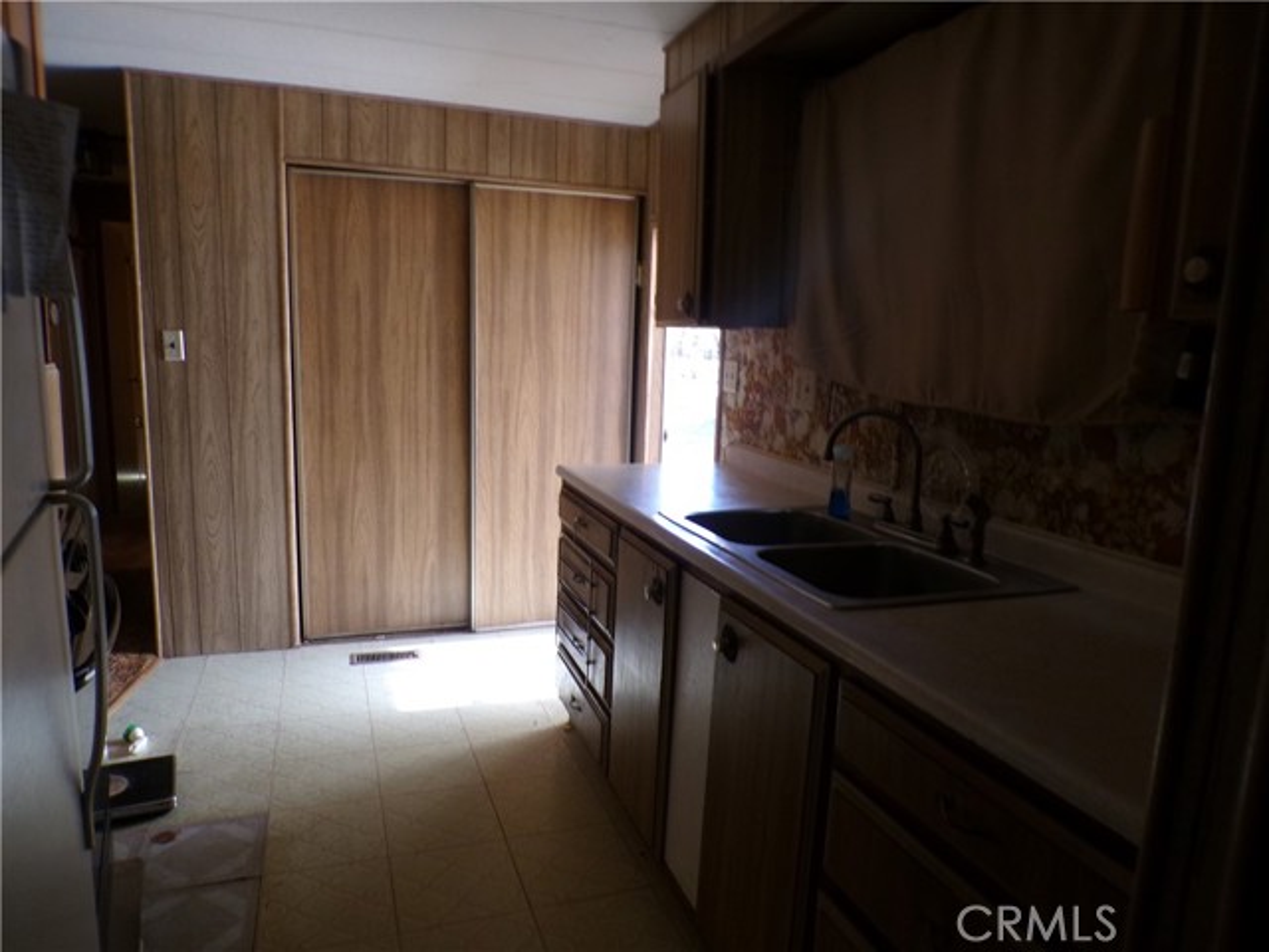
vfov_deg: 56.8
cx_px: 634
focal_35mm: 24
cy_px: 476
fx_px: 880
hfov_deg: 71.6
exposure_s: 1/27
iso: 200
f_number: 3
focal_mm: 4.3
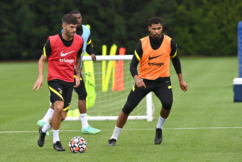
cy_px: 81
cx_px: 121
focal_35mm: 400
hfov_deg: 5.2
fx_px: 2689
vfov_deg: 3.4
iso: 640
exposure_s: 1/1600
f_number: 5.6
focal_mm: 400
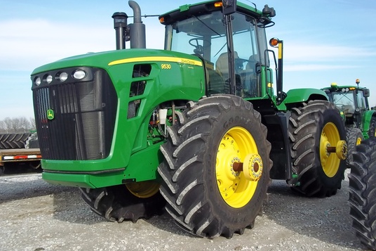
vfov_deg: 35.0
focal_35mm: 38
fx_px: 397
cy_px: 118
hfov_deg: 50.7
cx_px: 186
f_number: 8
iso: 80
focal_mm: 6.5
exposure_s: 1/125
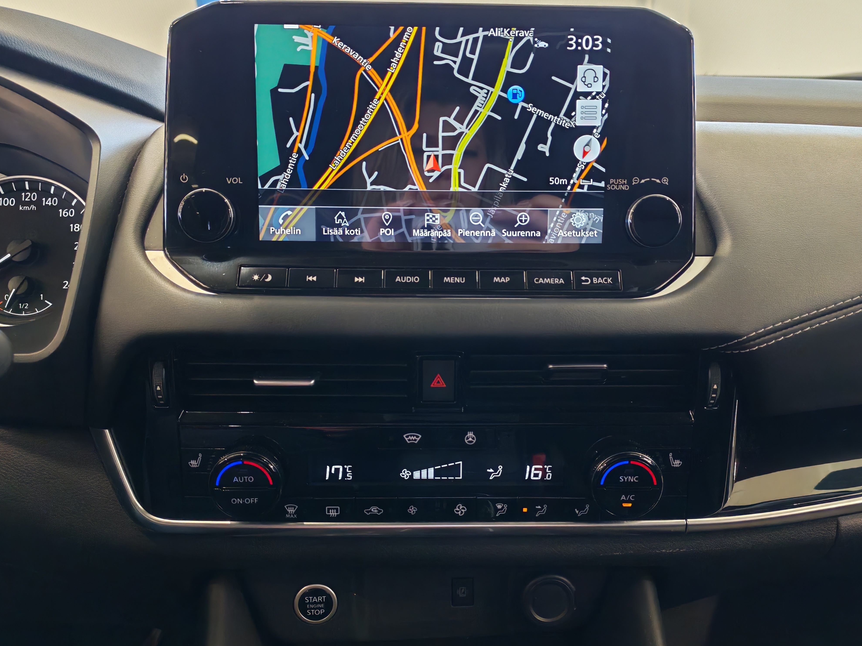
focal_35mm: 33
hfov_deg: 55.4
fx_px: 822
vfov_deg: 42.9
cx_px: 431
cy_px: 329
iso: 1072
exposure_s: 1/100
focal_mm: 6.12
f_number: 1.9
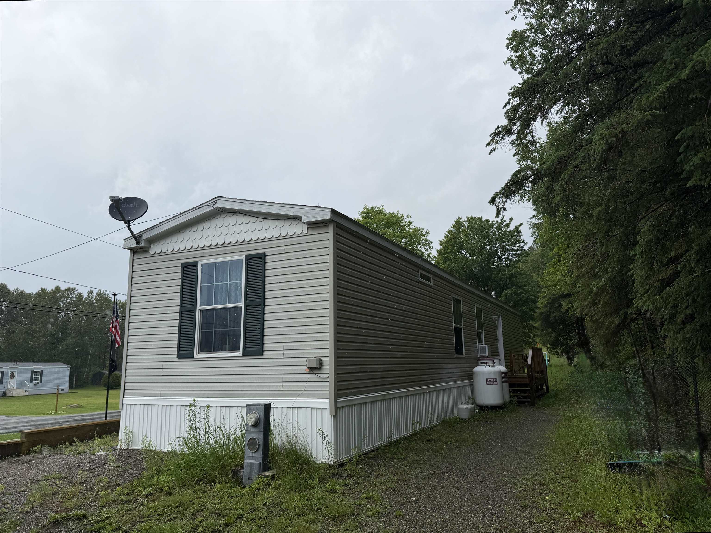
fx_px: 493
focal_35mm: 24
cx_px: 356
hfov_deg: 71.6
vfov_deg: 56.8
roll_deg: -0.7
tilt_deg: +10.5
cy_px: 266
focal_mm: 6.76
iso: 80
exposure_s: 1/2801
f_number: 1.78
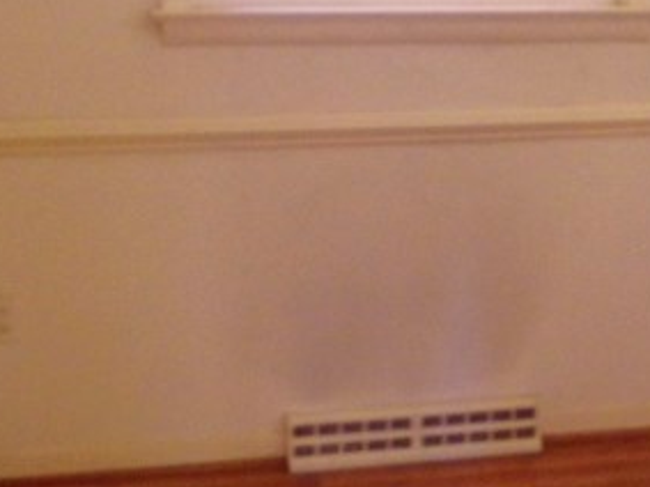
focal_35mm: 77
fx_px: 1445
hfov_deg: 25.0
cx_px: 498
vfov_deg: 19.1
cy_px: 276
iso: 400
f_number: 3.3
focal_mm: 6.11
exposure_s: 1/15
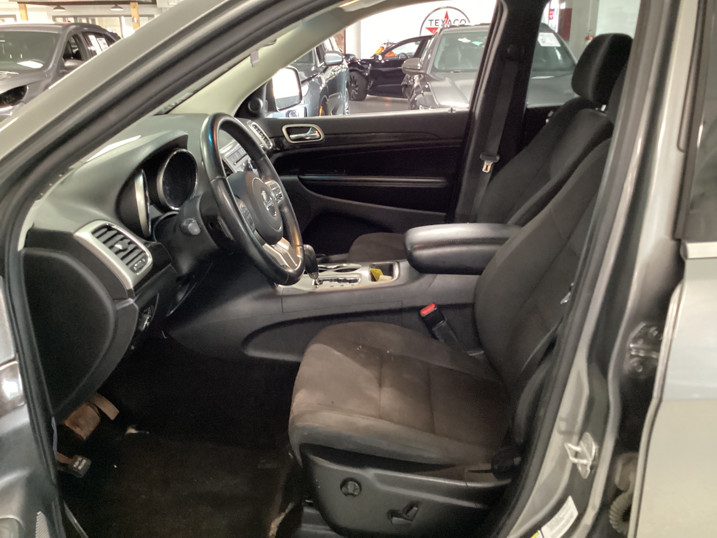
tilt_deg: -24.0
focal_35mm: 31
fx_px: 642
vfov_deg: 45.4
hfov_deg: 58.4
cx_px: 358
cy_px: 269
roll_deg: +0.5
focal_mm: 3.3
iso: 640
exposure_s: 1/20
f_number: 2.4
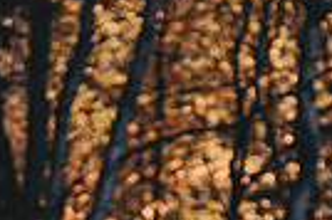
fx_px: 9110
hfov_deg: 2.1
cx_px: 214
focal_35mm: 989
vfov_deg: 1.4
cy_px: 510
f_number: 3.2
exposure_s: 1/2500
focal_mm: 200
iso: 250
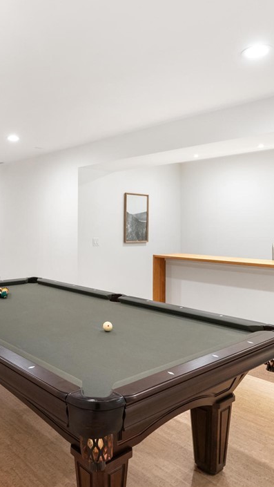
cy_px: 238
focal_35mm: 29
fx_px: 374
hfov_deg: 39.5
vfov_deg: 66.0
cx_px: 81
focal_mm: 18
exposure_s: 1/20
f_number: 6.3
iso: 6400
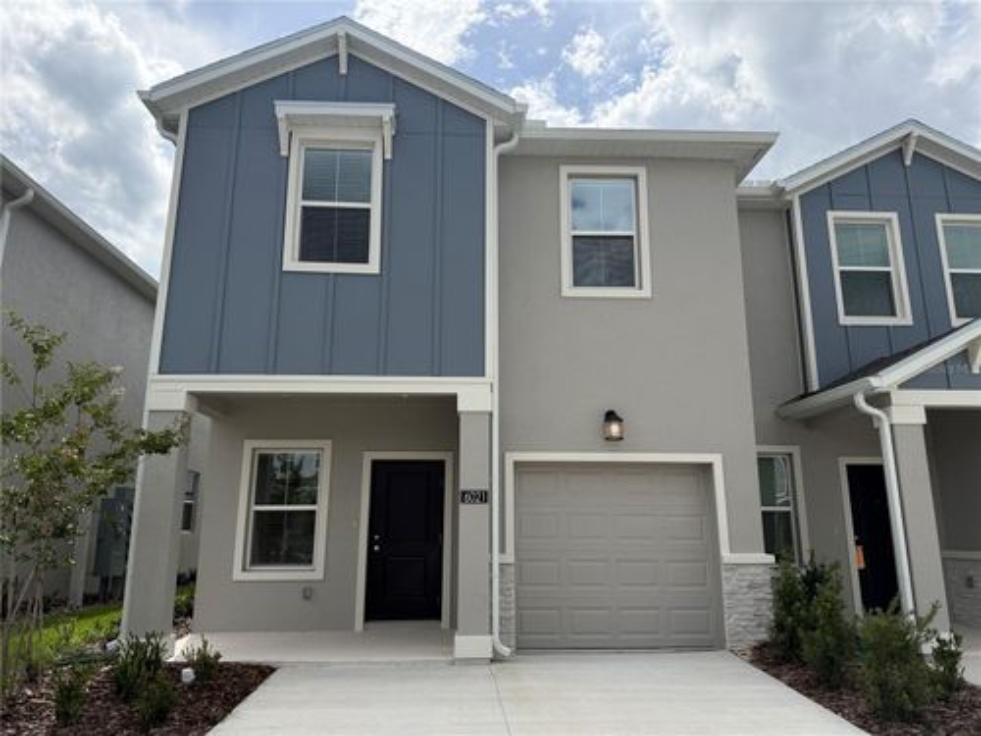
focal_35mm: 24
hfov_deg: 71.6
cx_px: 490
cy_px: 368
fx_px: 680
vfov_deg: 56.8
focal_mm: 6.76
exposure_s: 1/7353
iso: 125
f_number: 1.78
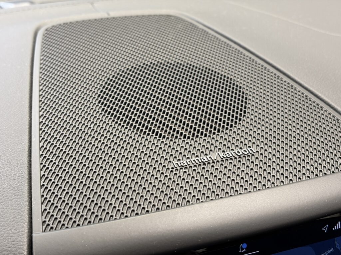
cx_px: 170
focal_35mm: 52
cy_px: 128
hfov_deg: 36.8
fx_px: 512
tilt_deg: -29.4
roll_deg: -1.2
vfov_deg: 28.0
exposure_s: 1/33
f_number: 1.6
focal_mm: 5.96
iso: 125
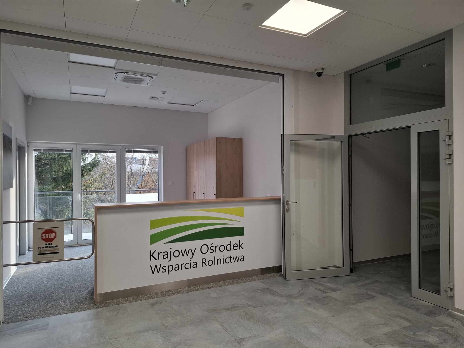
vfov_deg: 58.9
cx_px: 232
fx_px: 308
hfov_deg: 73.9
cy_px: 174
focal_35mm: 23
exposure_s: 1/100
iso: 50
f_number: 1.8
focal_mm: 5.54
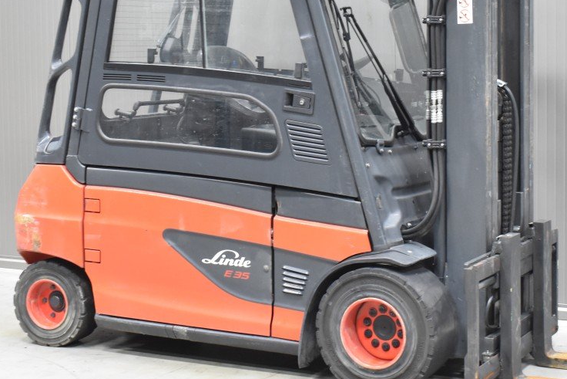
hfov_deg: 26.6
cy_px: 130
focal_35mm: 76
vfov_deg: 18.0
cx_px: 344
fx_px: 1194
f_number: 6.3
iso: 1600
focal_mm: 31
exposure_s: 1/15
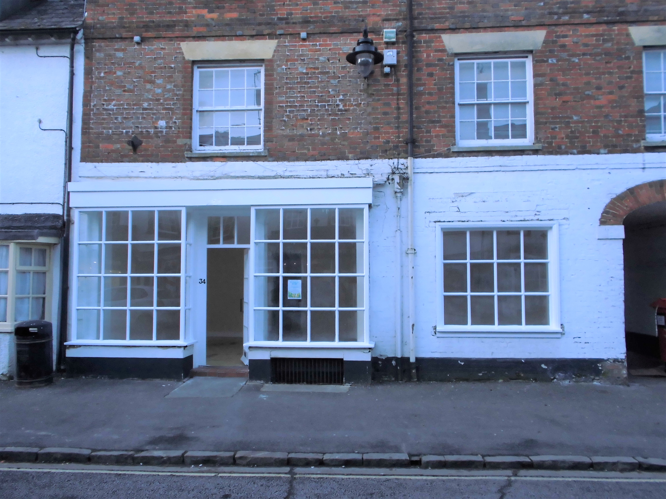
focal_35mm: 29
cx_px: 333
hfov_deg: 61.7
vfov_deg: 48.2
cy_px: 250
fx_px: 558
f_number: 3.4
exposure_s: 1/60
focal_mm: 5.3
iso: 200
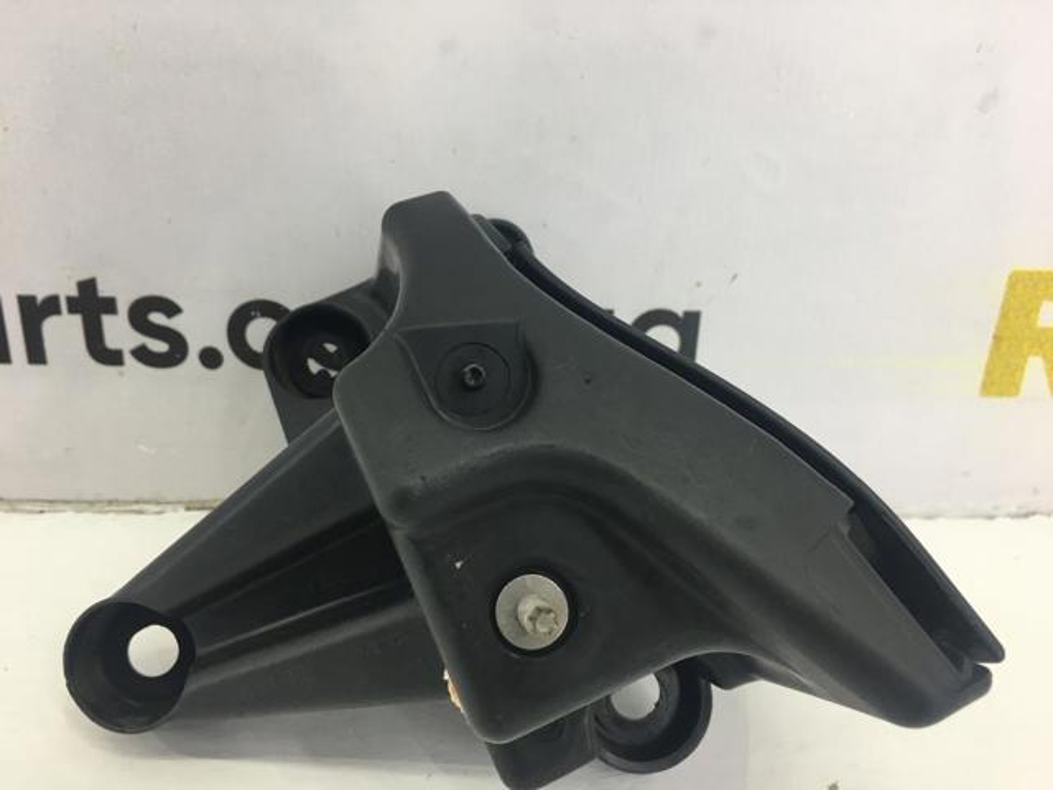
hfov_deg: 61.7
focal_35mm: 29
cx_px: 526
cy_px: 395
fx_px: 882
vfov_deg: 48.2
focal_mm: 4.15
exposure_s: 1/33
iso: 25
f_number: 2.2
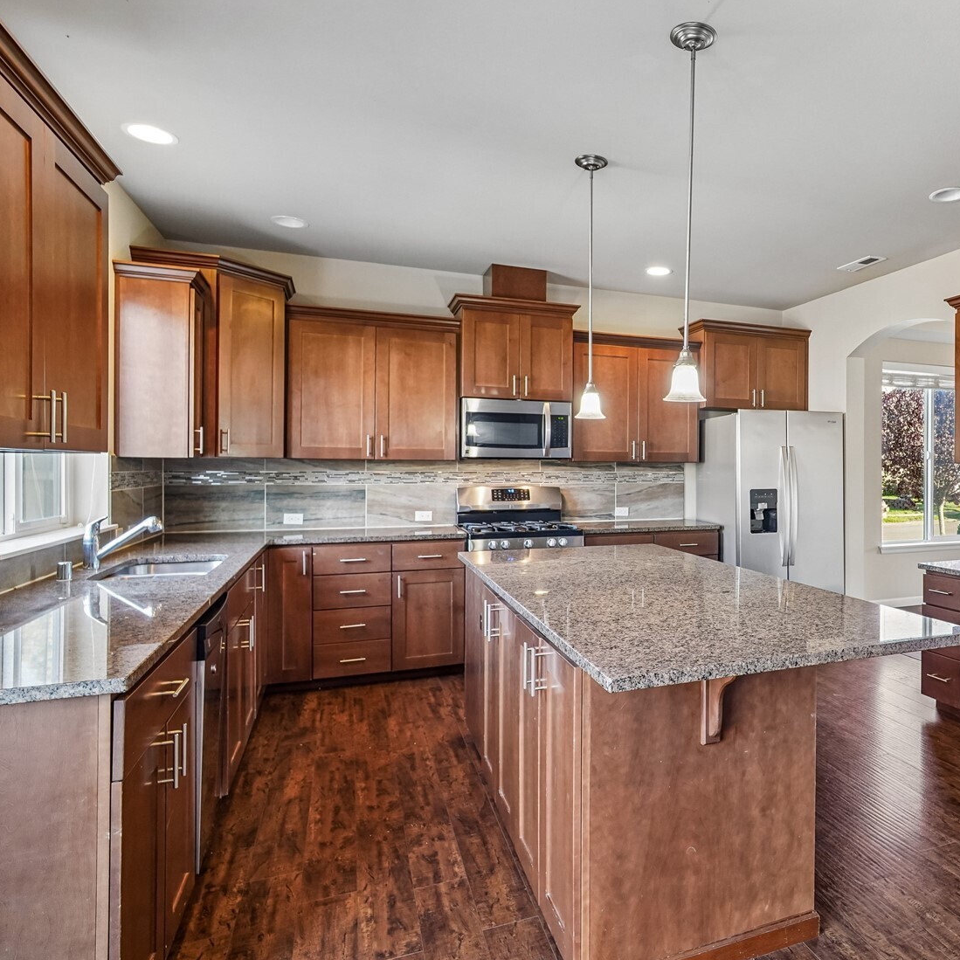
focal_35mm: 21
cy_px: 477
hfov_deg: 69.0
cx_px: 678
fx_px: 659
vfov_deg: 72.1
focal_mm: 16
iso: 1600
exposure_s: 1/13
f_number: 8
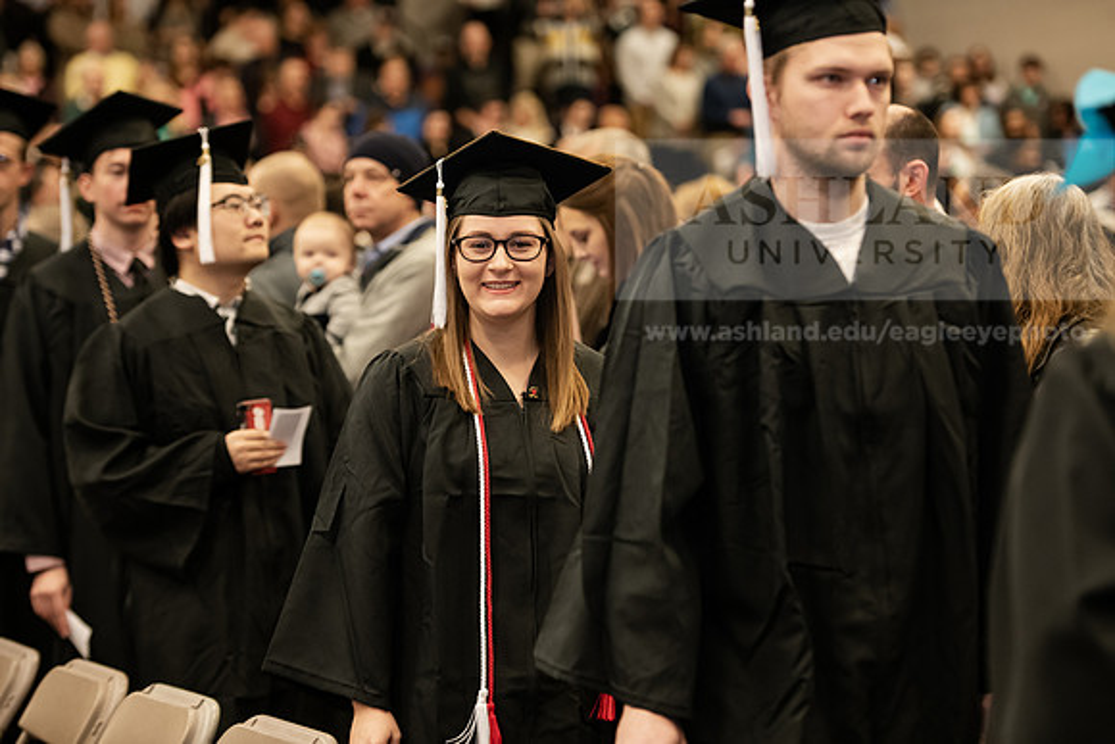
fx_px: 3253
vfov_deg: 13.0
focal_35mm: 105
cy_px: 372
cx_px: 558
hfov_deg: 19.5
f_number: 3.2
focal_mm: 105
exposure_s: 1/200
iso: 2000
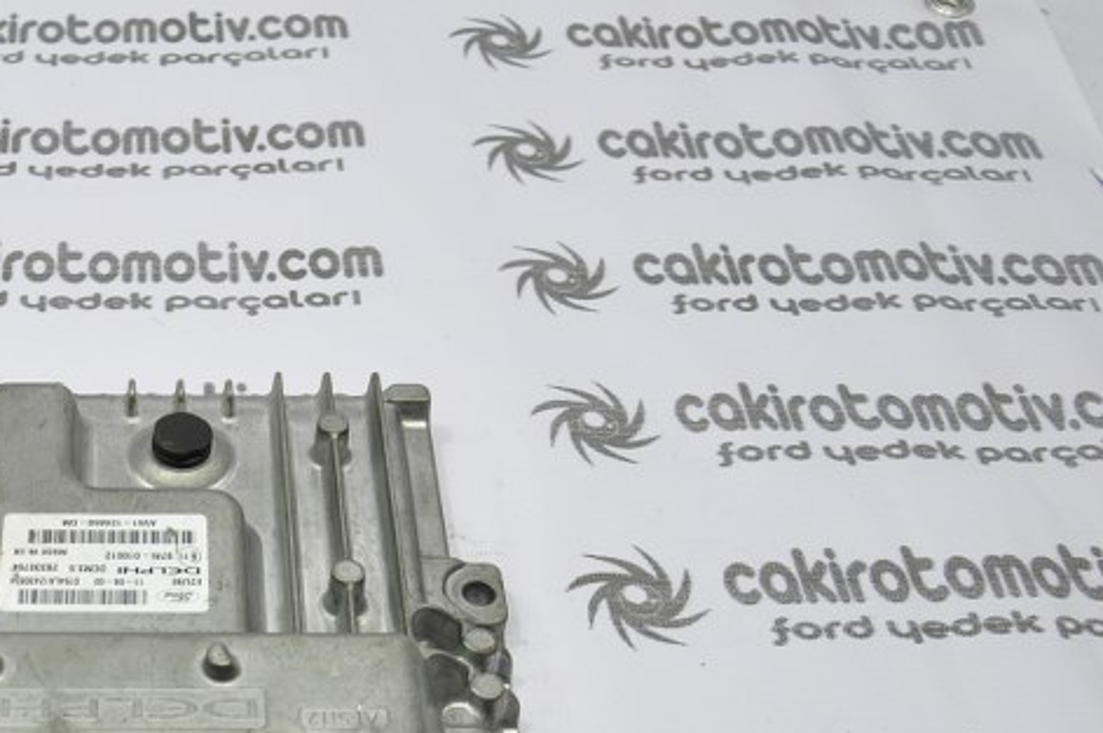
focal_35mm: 63
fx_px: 1928
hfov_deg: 30.6
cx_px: 124
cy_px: 581
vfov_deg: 21.3
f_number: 4.5
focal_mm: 22
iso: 200
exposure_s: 1/40
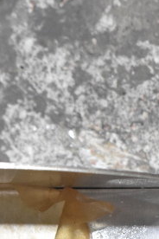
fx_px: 1813
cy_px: 324
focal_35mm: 274
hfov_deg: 5.0
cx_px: 222
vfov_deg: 7.4
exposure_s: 1/100
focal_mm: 55
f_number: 5.6
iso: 2200
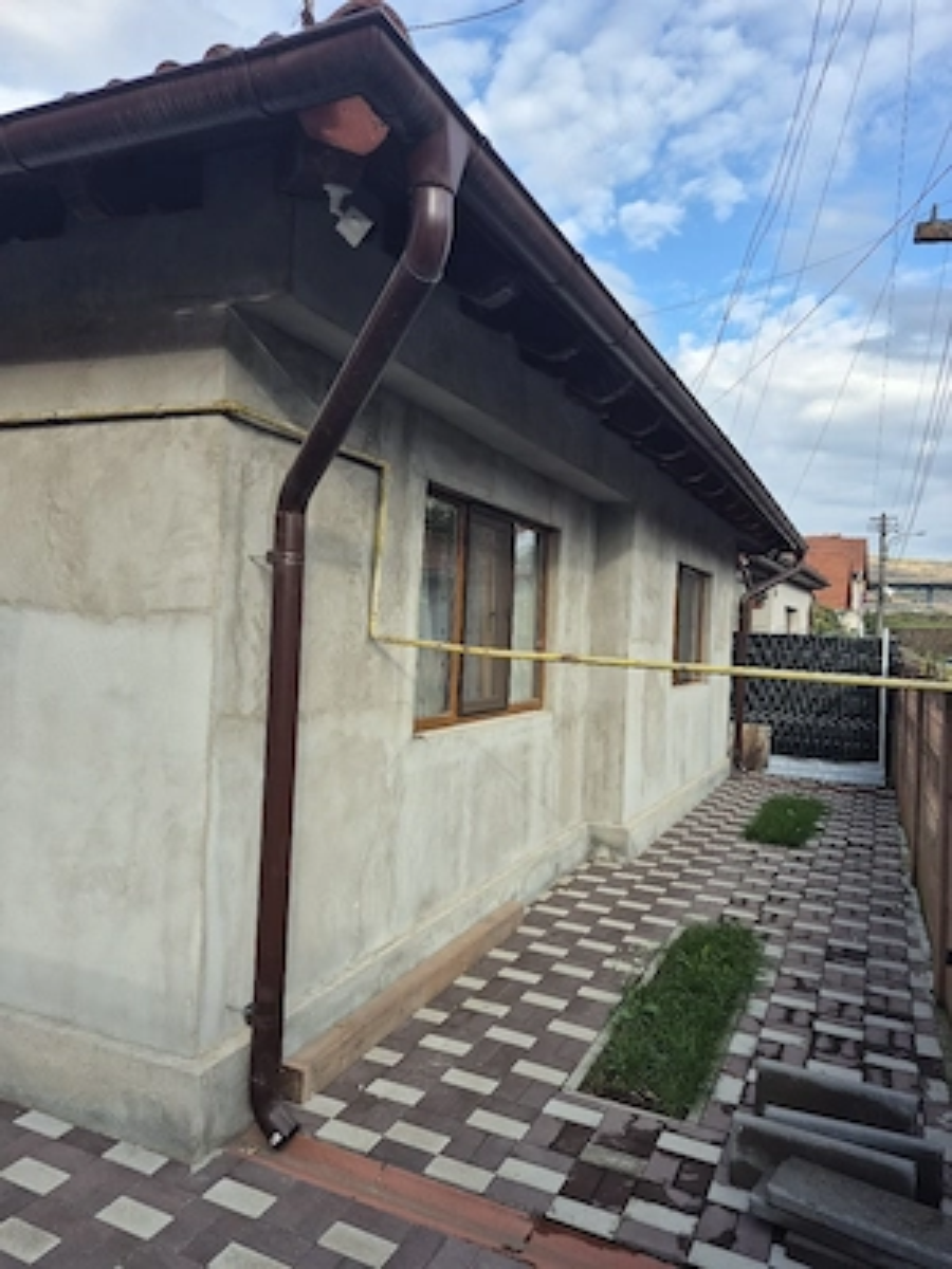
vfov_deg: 73.9
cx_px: 476
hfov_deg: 58.9
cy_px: 634
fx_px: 843
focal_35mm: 23
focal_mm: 5.4
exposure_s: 1/556
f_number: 1.8
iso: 25
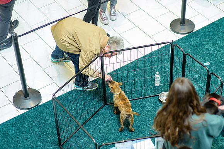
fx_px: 529
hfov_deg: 23.9
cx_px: 112
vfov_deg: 16.1
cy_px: 74
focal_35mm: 85
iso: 800
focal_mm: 85
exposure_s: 1/125
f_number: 2.2
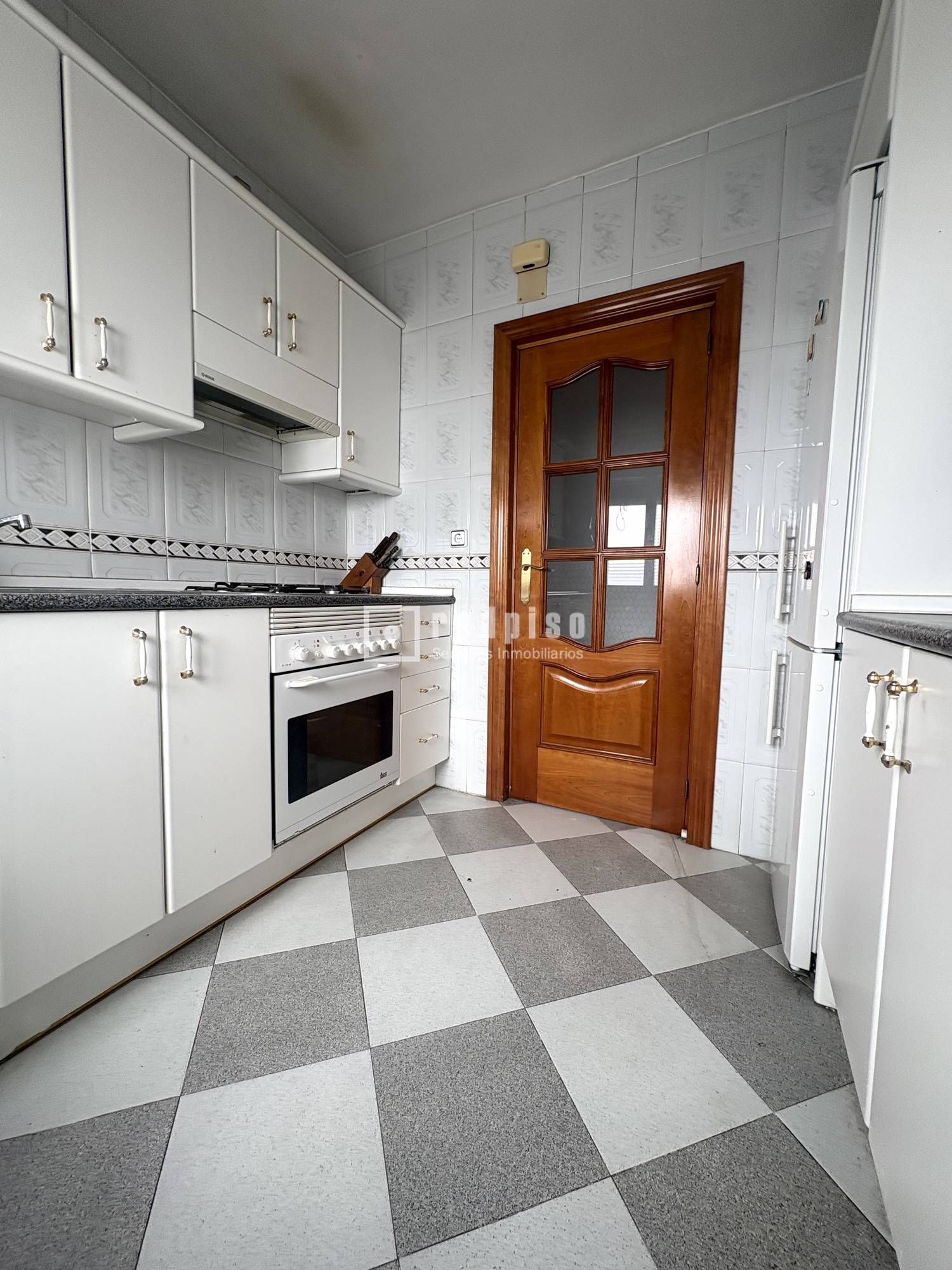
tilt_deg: -5.6
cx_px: 476
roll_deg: -1.5
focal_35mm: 14
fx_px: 513
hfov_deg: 85.7
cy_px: 635
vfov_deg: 102.1
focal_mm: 2.22
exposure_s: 1/99
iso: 64
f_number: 2.2
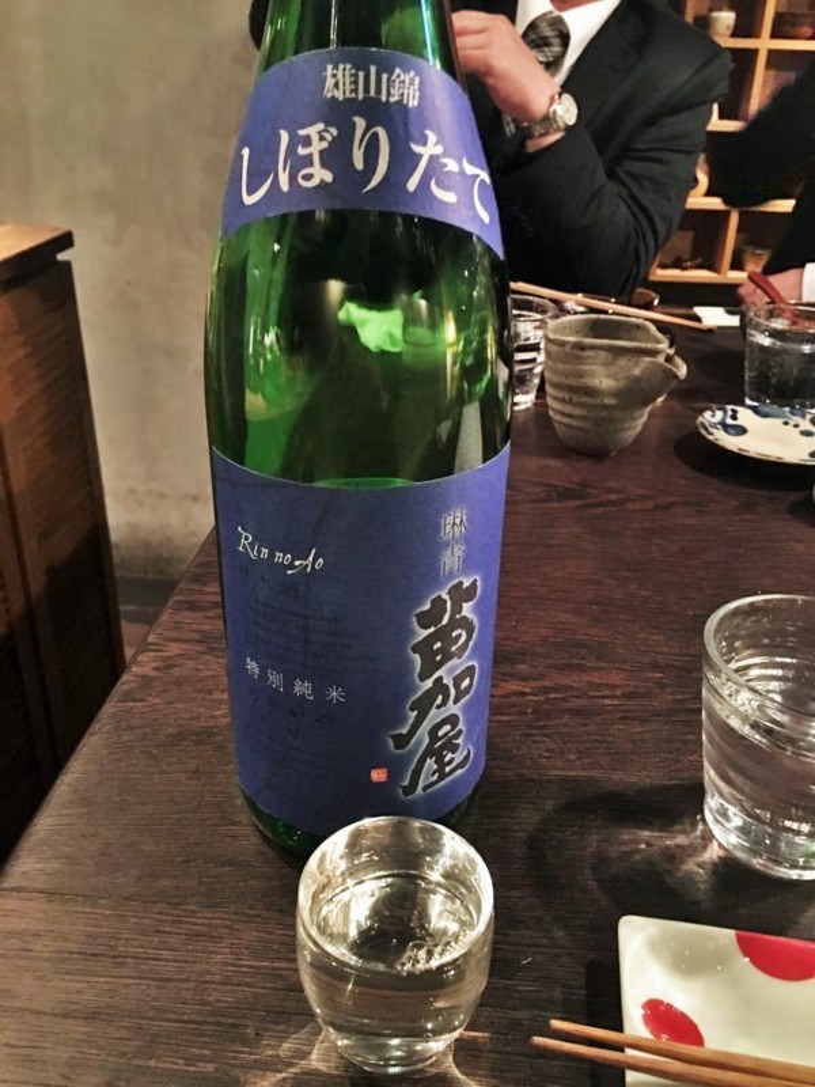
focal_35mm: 29
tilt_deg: -27.3
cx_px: 408
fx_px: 910
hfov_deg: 48.2
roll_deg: -1.7
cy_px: 544
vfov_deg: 61.7
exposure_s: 1/4
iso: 200
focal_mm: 4.15
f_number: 2.2
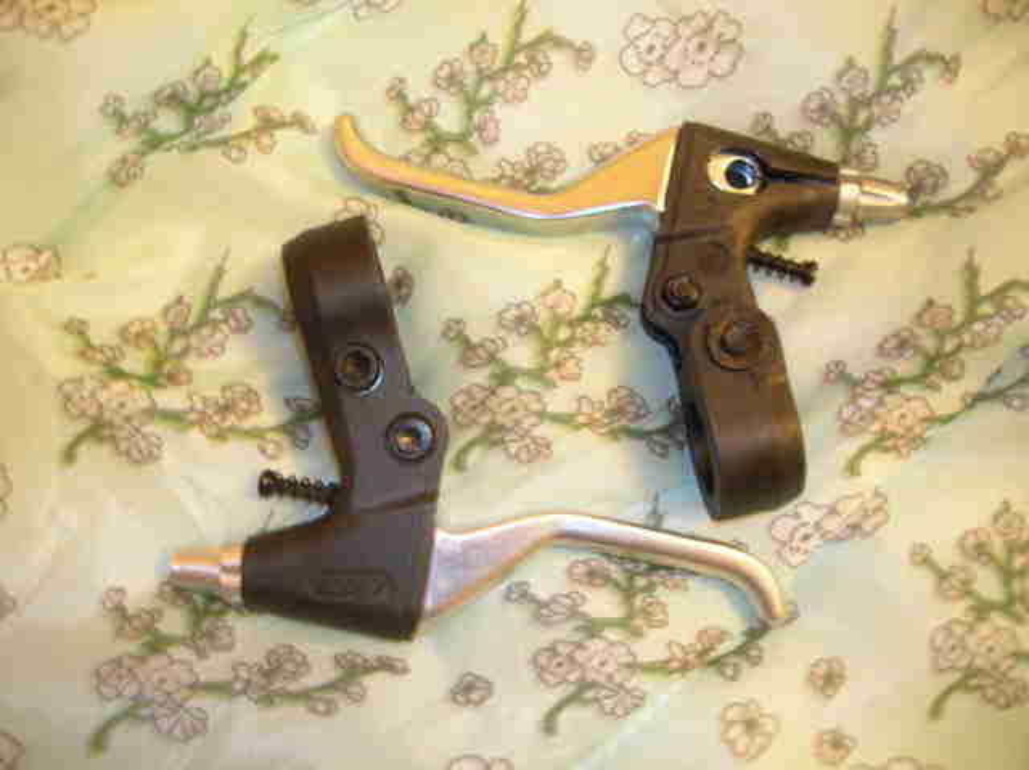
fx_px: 1040
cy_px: 385
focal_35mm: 35
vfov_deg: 40.6
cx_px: 514
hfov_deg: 52.7
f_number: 2.8
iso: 200
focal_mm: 5.8
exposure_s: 1/3.3
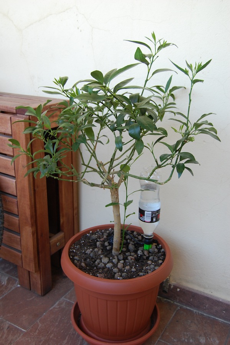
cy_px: 172
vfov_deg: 49.6
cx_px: 115
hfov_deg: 34.2
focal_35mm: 39
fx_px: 374
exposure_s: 1/80
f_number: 4.5
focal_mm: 26
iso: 400
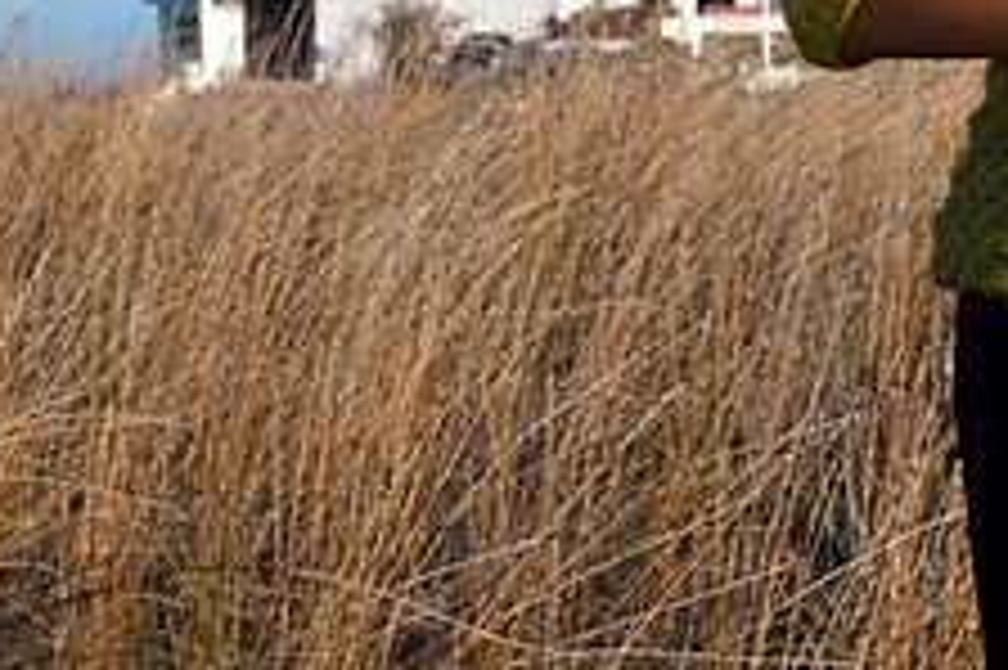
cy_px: -205
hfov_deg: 14.2
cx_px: 986
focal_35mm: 143
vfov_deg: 9.4
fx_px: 4001
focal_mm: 50
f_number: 11
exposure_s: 1/250
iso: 100
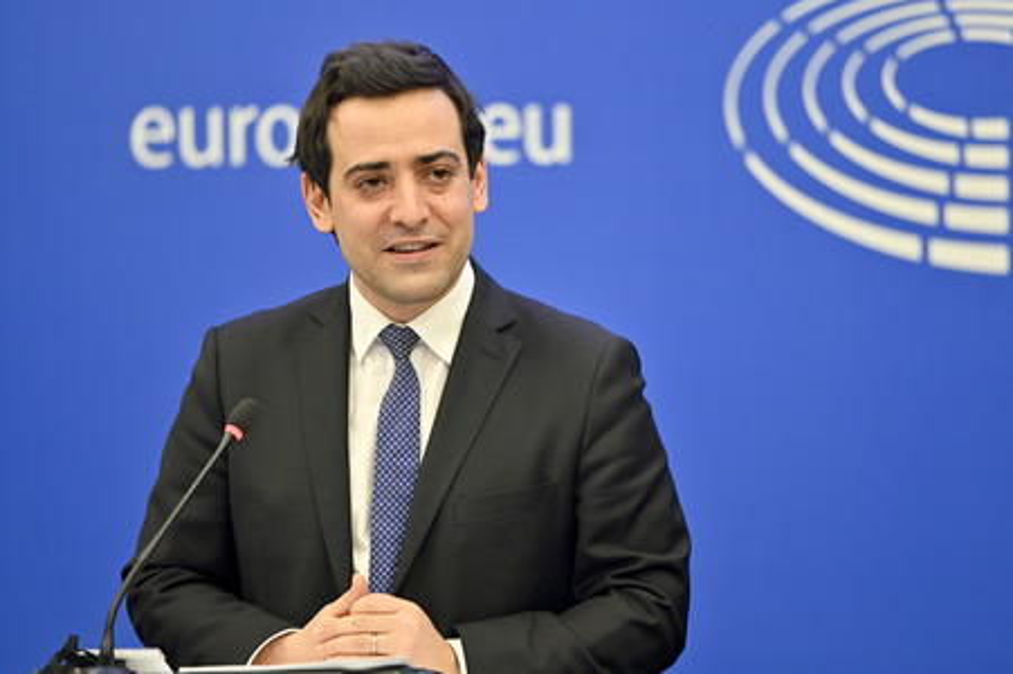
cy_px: 337
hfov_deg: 10.3
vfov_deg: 6.9
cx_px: 506
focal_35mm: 200
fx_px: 5624
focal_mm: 200
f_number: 2.8
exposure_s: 1/200
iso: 1250
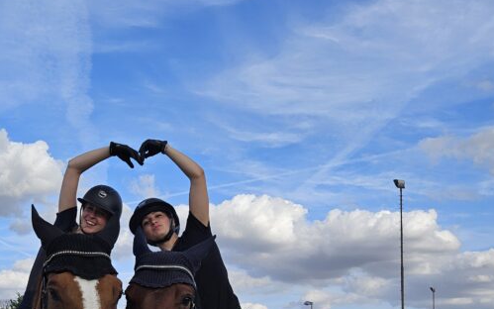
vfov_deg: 24.4
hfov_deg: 39.2
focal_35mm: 50
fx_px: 673
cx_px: 125
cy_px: 323
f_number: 1.8
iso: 25
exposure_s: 1/2222
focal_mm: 5.4
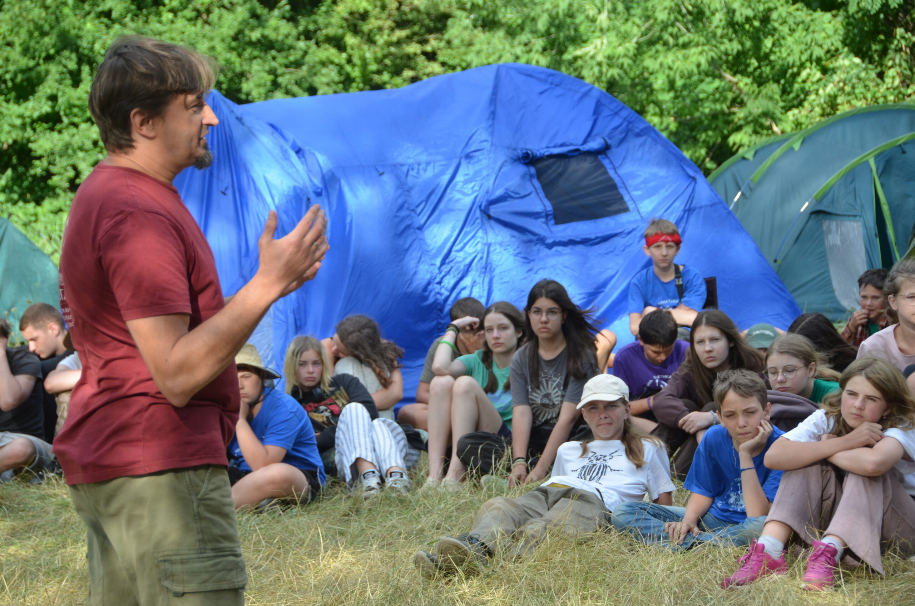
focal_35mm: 120
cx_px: 458
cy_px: 303
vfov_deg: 11.4
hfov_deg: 17.1
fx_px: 3044
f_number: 5.3
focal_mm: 80
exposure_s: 1/500
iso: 400
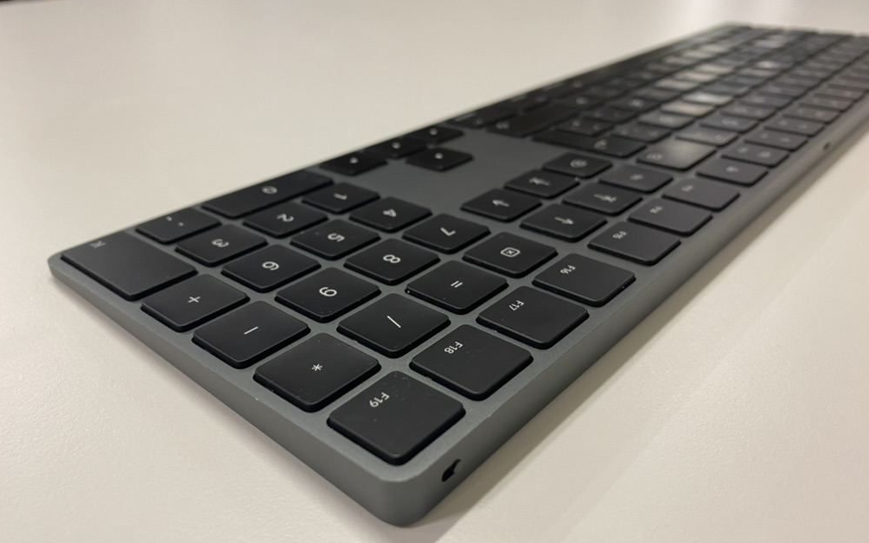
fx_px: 639
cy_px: 311
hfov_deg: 68.4
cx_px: 431
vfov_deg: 45.9
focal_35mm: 27
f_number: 1.8
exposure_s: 1/50
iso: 100
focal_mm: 4.25
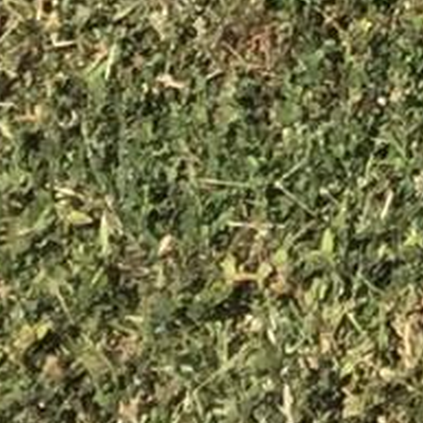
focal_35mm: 272
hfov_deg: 5.7
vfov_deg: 5.7
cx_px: 1580
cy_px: -1140
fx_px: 3760
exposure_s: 1/1582
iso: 32
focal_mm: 4.15
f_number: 2.2
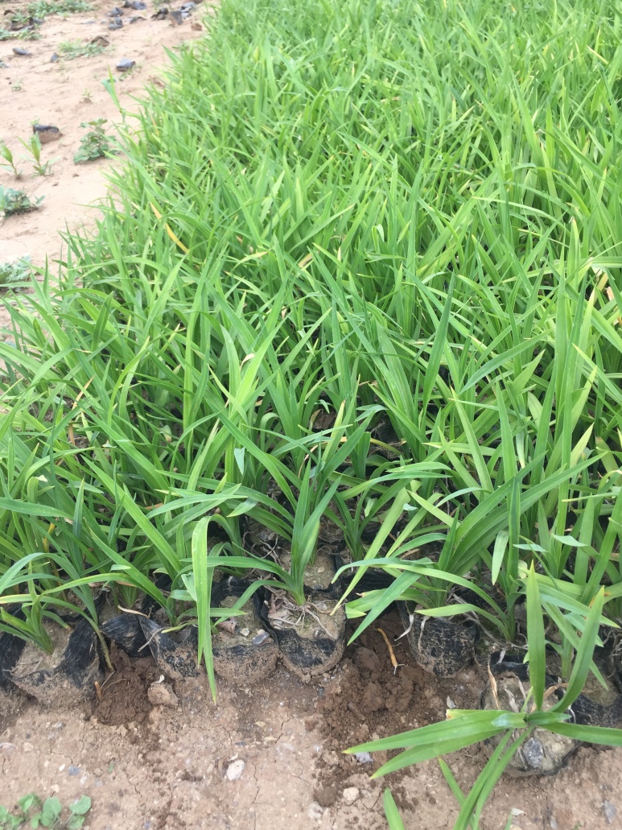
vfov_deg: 60.0
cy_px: 409
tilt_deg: -34.0
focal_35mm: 30
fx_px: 719
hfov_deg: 46.8
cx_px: 303
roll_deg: +6.6
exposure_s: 1/408
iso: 32
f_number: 2.2
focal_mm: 4.15
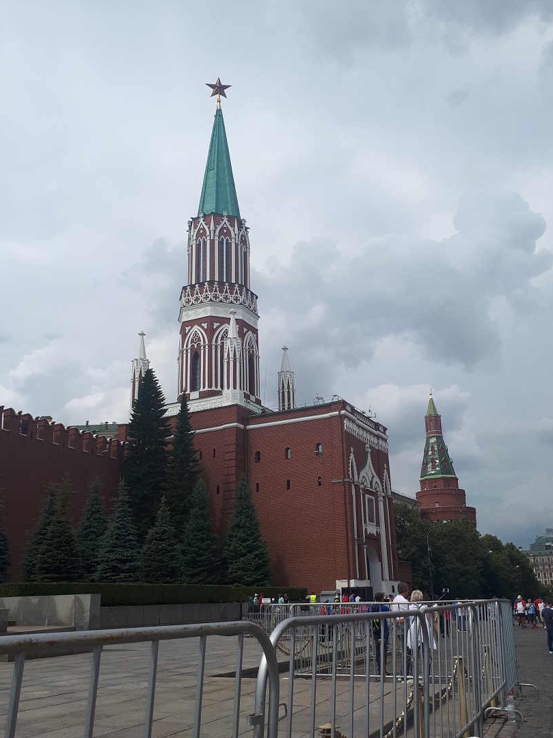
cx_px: 294
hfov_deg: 46.8
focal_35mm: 30
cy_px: 398
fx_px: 639
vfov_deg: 59.9
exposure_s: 1/2288
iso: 40
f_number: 1.9
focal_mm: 3.6
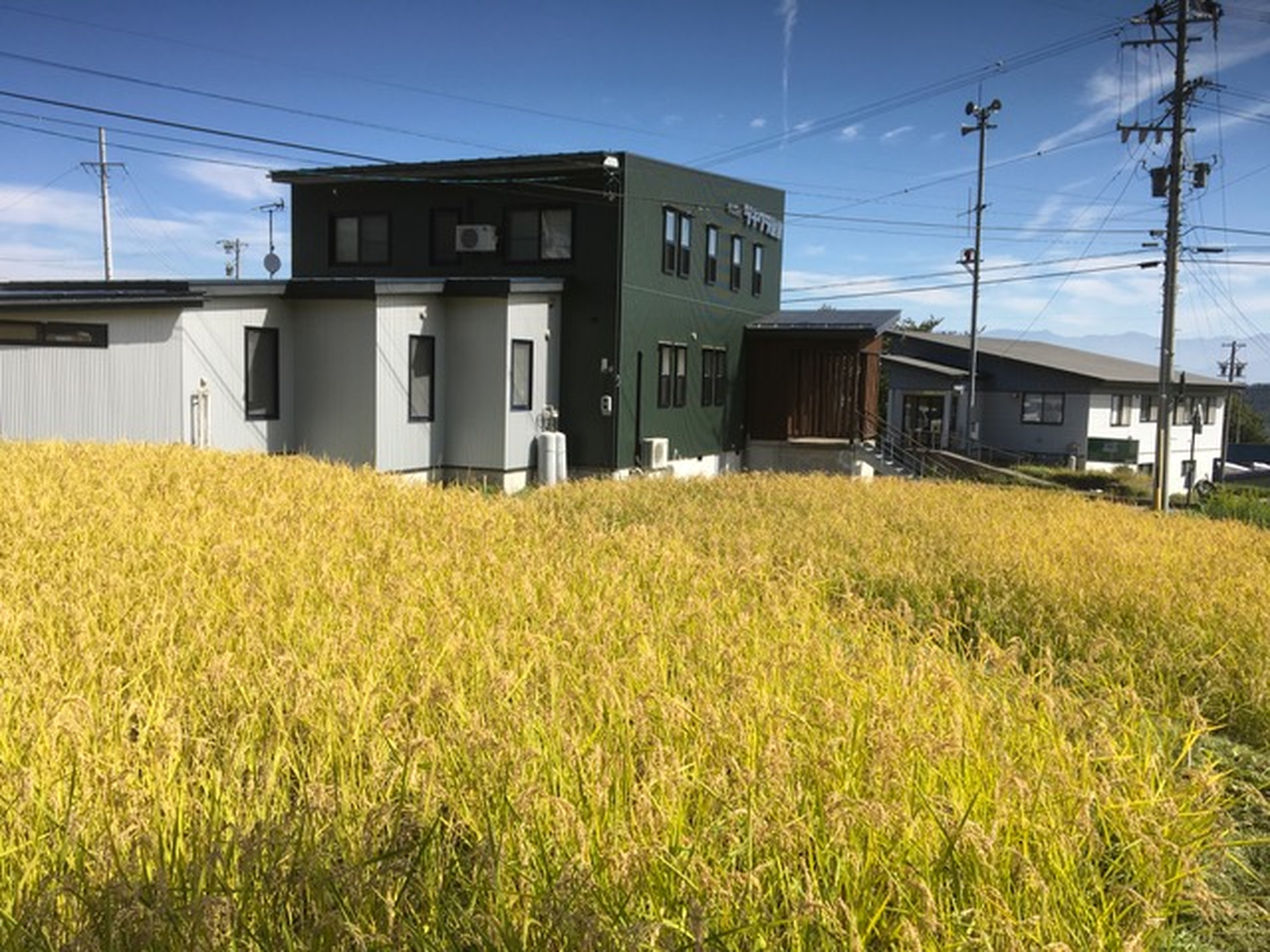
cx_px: 635
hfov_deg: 61.7
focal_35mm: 29
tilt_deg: -5.7
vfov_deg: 48.2
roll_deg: -2.2
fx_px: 1064
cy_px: 476
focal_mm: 4.15
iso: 25
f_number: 2.2
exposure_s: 1/1148
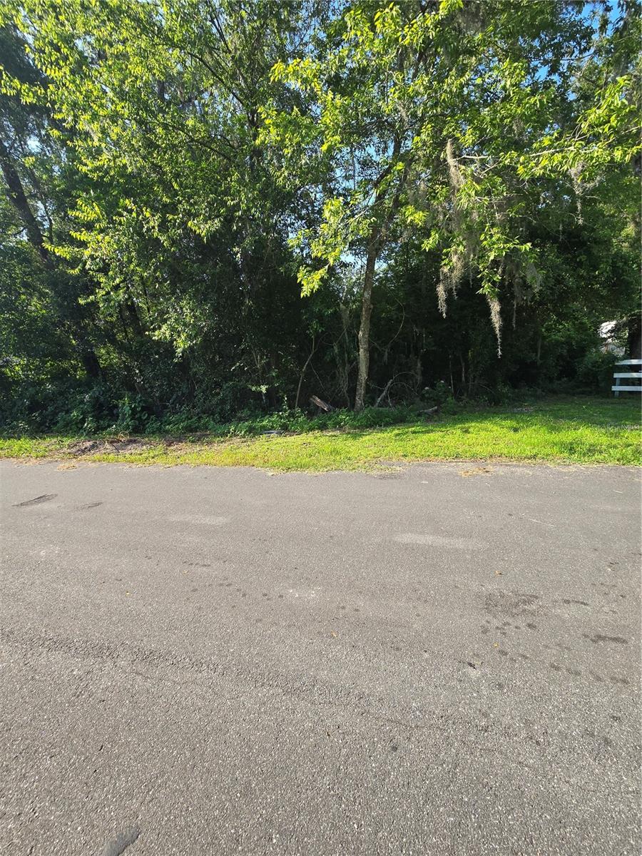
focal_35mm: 13
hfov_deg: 89.9
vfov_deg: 106.2
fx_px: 321
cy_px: 428
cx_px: 321
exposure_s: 1/624
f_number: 2.2
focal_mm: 2.2
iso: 50
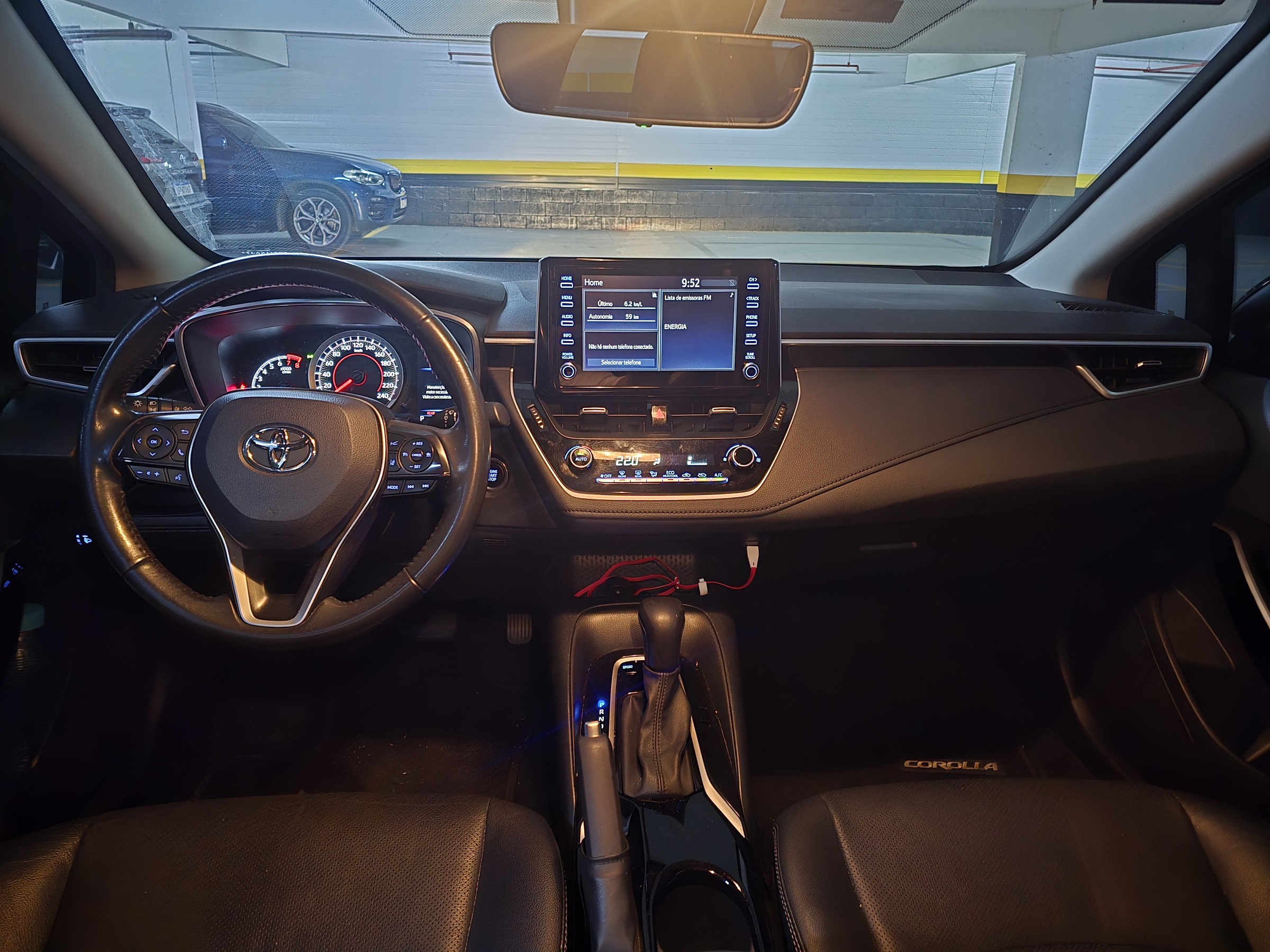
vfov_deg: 58.9
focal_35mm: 23
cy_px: 476
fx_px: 844
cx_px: 635
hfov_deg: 73.9
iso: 2500
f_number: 1.7
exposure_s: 1/20
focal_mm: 6.3
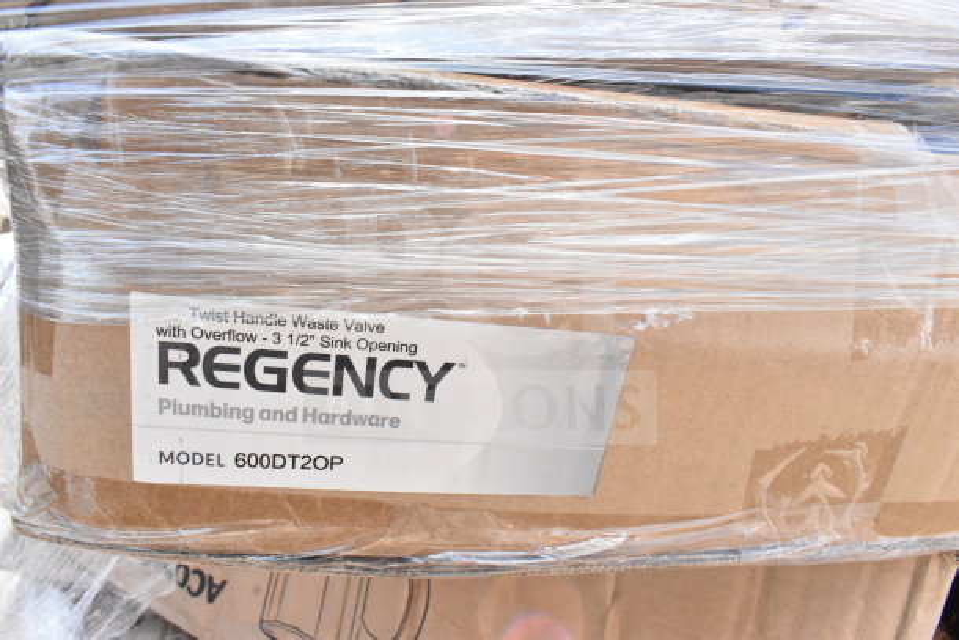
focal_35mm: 27
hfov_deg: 67.4
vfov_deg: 48.0
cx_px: 480
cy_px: 320
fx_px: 719
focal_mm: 18
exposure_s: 1/800
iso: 6400
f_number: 14
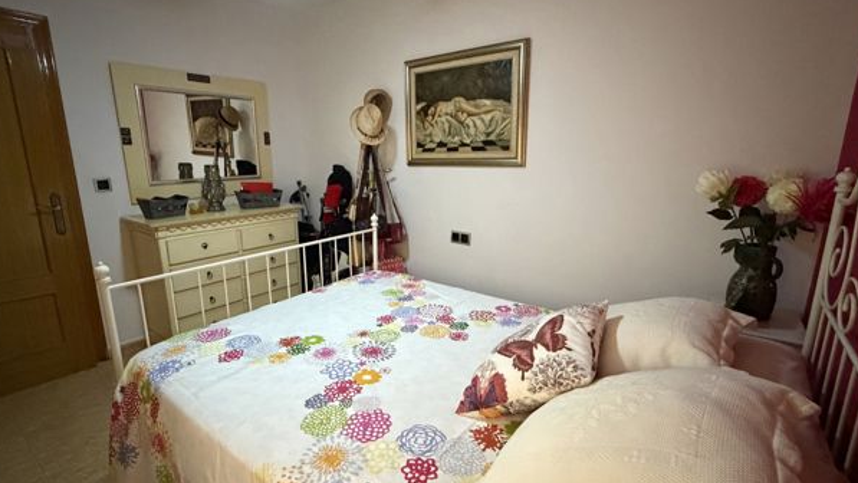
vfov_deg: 61.0
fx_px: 410
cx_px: 416
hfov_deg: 92.6
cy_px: 244
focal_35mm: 18
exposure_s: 1/50
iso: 1000
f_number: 2.2
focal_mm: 2.22
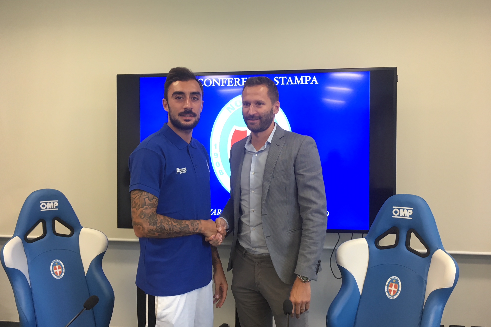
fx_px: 423
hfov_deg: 60.3
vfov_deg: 42.3
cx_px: 239
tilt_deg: -1.4
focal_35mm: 31
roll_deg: +0.1
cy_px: 163
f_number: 2.2
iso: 80
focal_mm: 4.15
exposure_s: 1/33
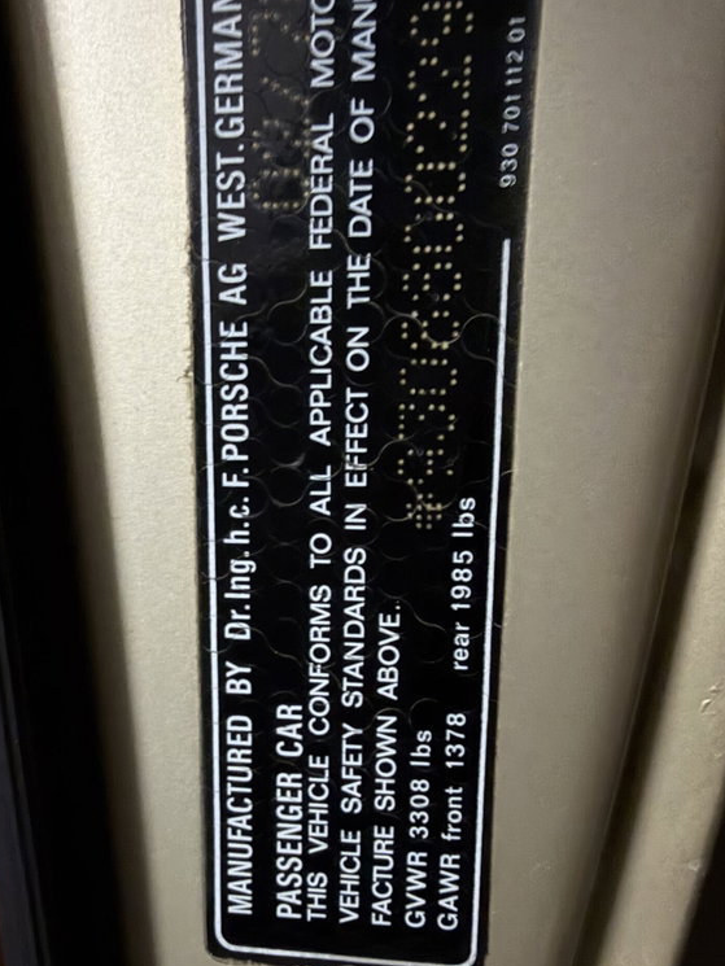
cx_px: 237
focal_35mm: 33
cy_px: 393
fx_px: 921
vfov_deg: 55.0
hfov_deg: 42.3
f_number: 2.2
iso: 400
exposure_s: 1/10
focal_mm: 2.22
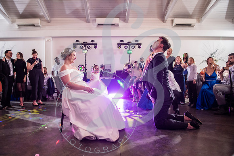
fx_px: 164
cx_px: 114
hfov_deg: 71.1
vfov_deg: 51.0
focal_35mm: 25
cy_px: 78
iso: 1600
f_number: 2.8
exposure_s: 1/125
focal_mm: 24
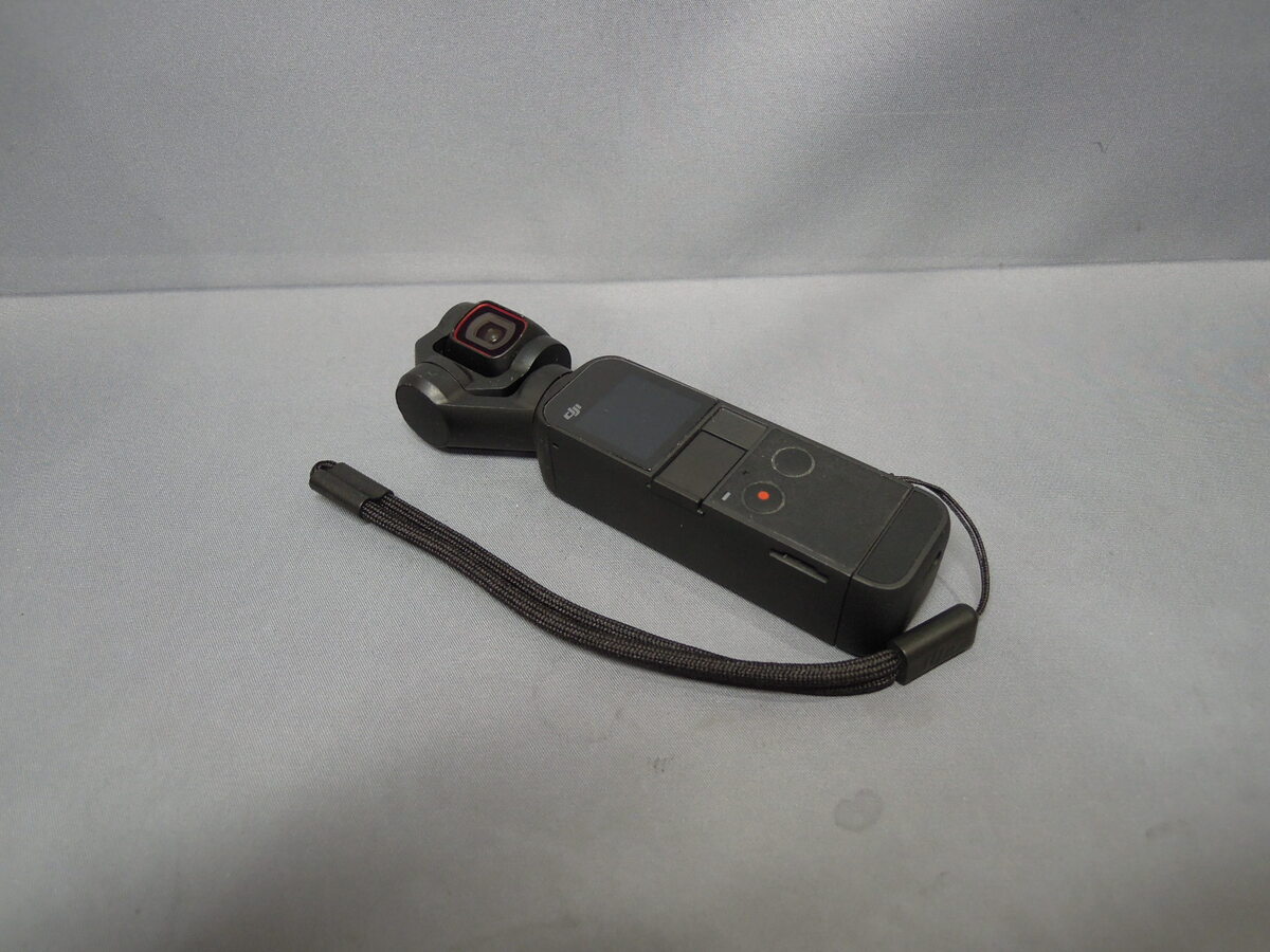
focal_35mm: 24
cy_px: 476
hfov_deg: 71.6
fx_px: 881
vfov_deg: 56.8
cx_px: 635
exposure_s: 1/80
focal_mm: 4.3
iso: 220
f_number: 1.8
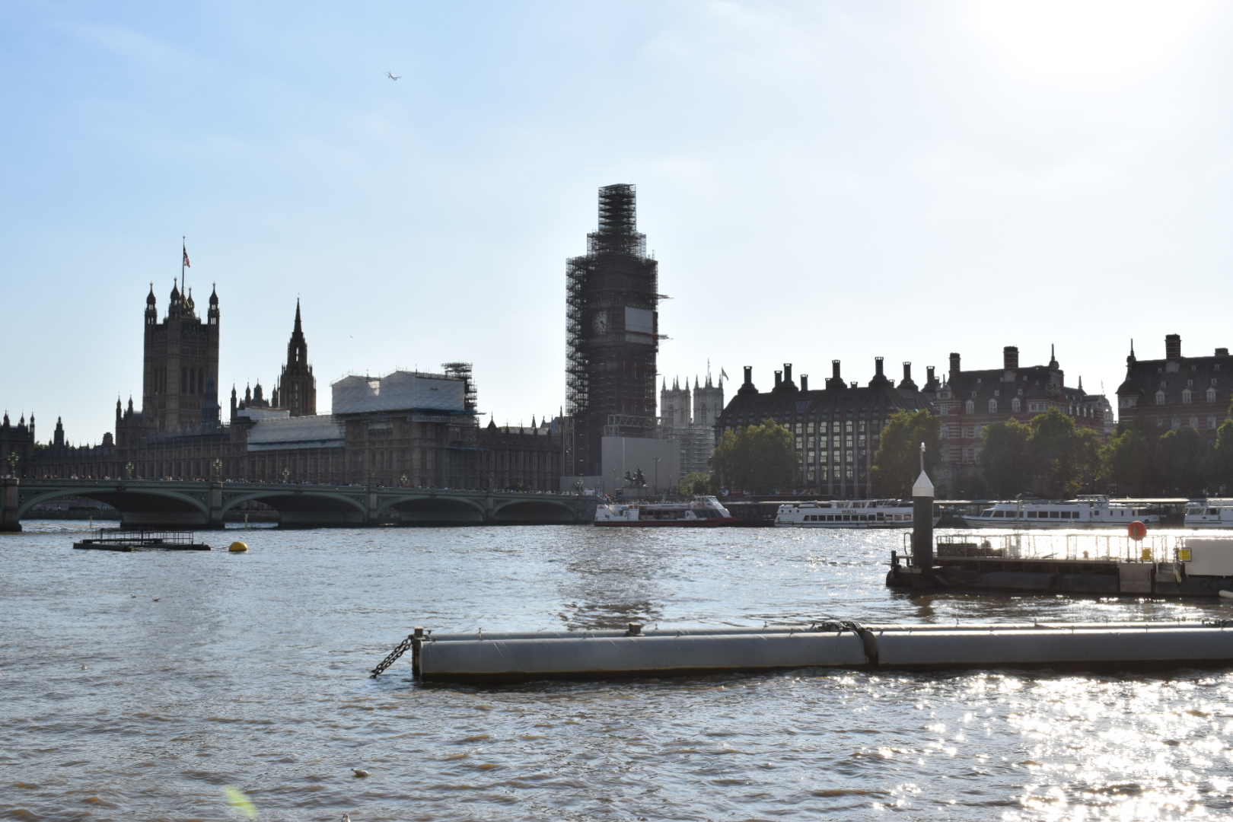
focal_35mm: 42
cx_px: 616
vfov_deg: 31.9
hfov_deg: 46.4
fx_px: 1438
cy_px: 411
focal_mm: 28
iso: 200
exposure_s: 1/640
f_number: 13
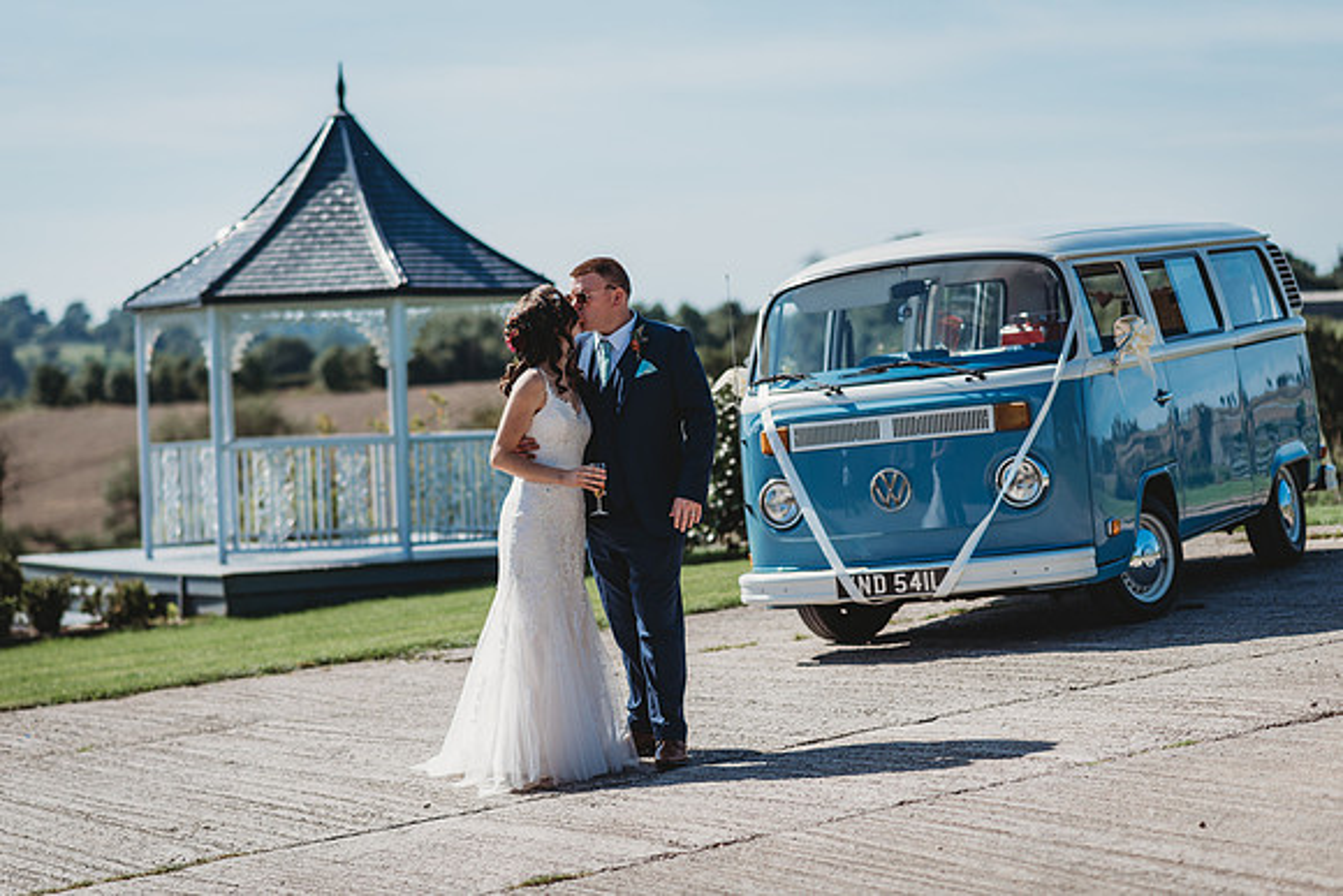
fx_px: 3172
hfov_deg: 23.9
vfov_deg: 16.1
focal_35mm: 85
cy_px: 448
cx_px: 672
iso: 100
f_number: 2.5
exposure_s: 1/4000
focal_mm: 85
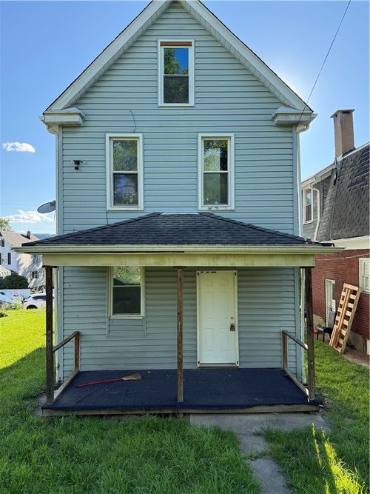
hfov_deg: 56.8
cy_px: 247
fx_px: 342
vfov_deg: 71.6
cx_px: 185
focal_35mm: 24
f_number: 1.78
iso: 100
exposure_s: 1/1046
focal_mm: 6.76
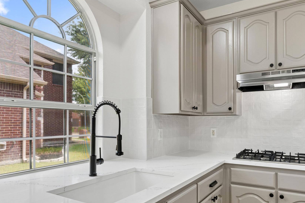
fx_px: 220
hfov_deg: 69.3
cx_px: 163
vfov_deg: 49.2
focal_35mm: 26
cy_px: 123
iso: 400
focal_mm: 21
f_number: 10
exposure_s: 1/3.33
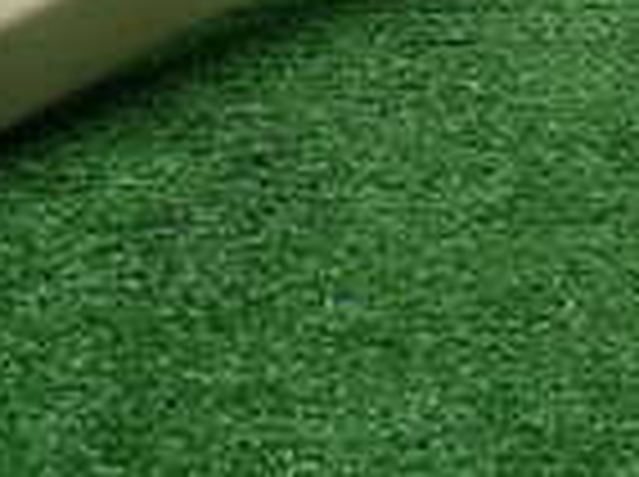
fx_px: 1953
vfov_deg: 12.1
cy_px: -518
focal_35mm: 106
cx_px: 891
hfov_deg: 17.2
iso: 200
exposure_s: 1/50
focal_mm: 4.5
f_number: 2
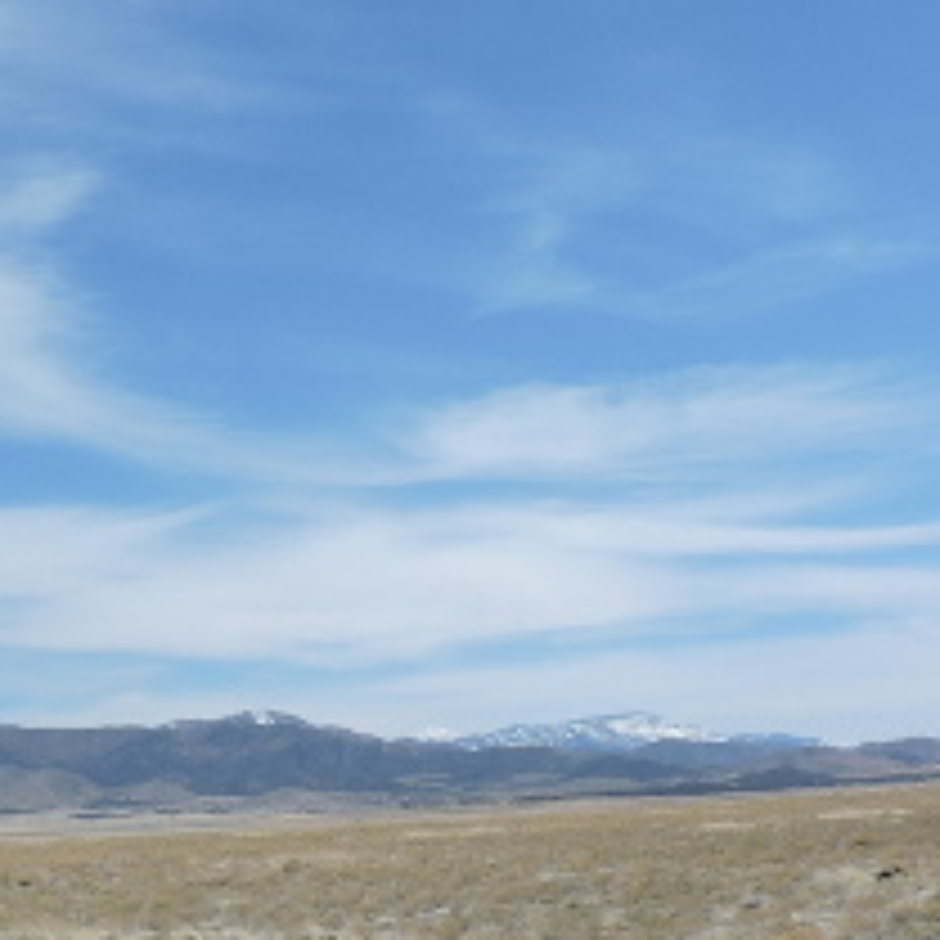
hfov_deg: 26.2
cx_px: 261
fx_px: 1997
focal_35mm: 65
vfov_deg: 26.0
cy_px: 751
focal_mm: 4.3
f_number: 4.2
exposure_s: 1/1000
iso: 100
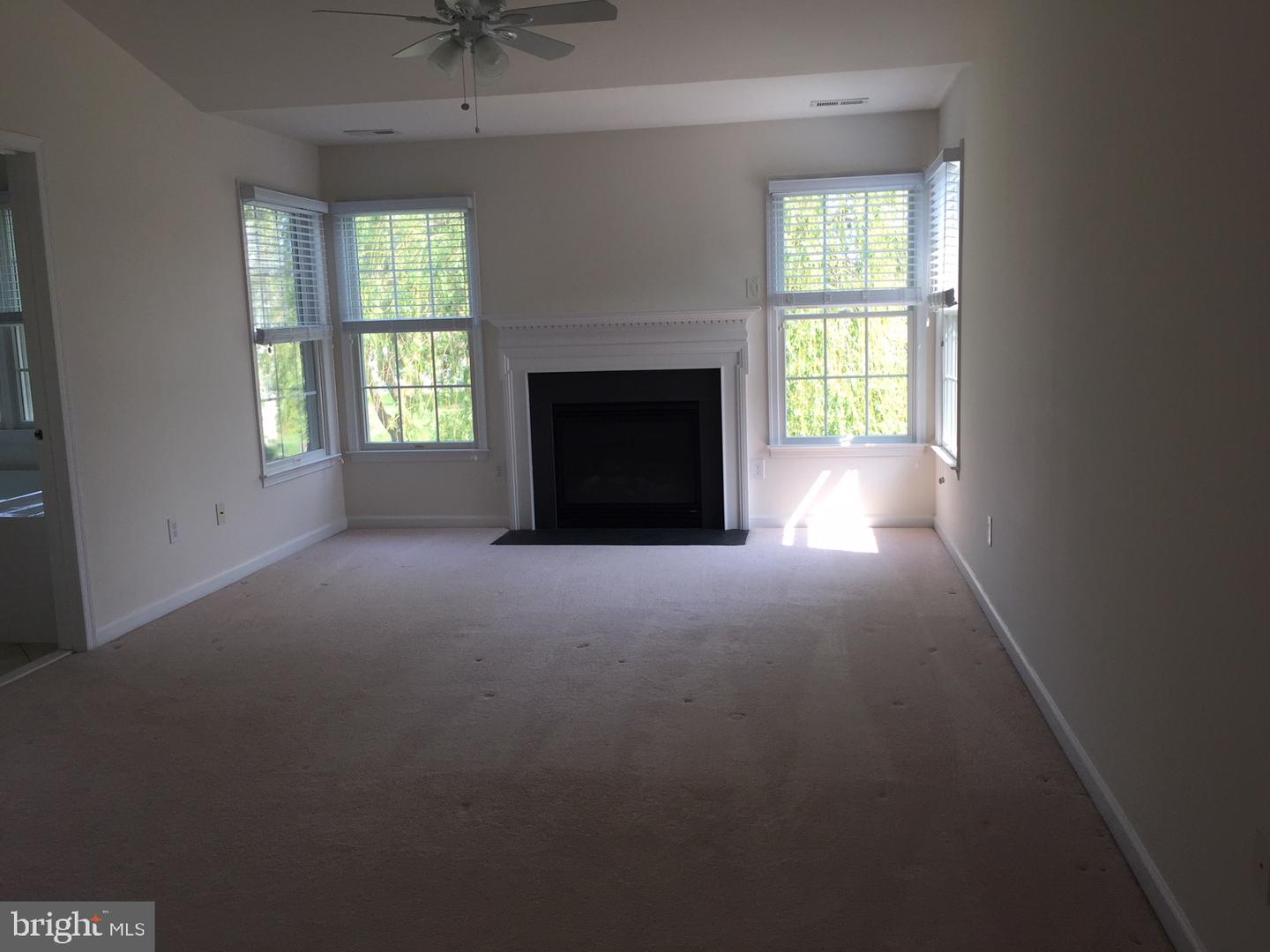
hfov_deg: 61.7
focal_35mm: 29
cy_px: 476
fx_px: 1064
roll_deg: +0.6
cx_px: 635
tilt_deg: -7.5
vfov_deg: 48.2
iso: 40
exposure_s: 1/120
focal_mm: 4.15
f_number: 2.2
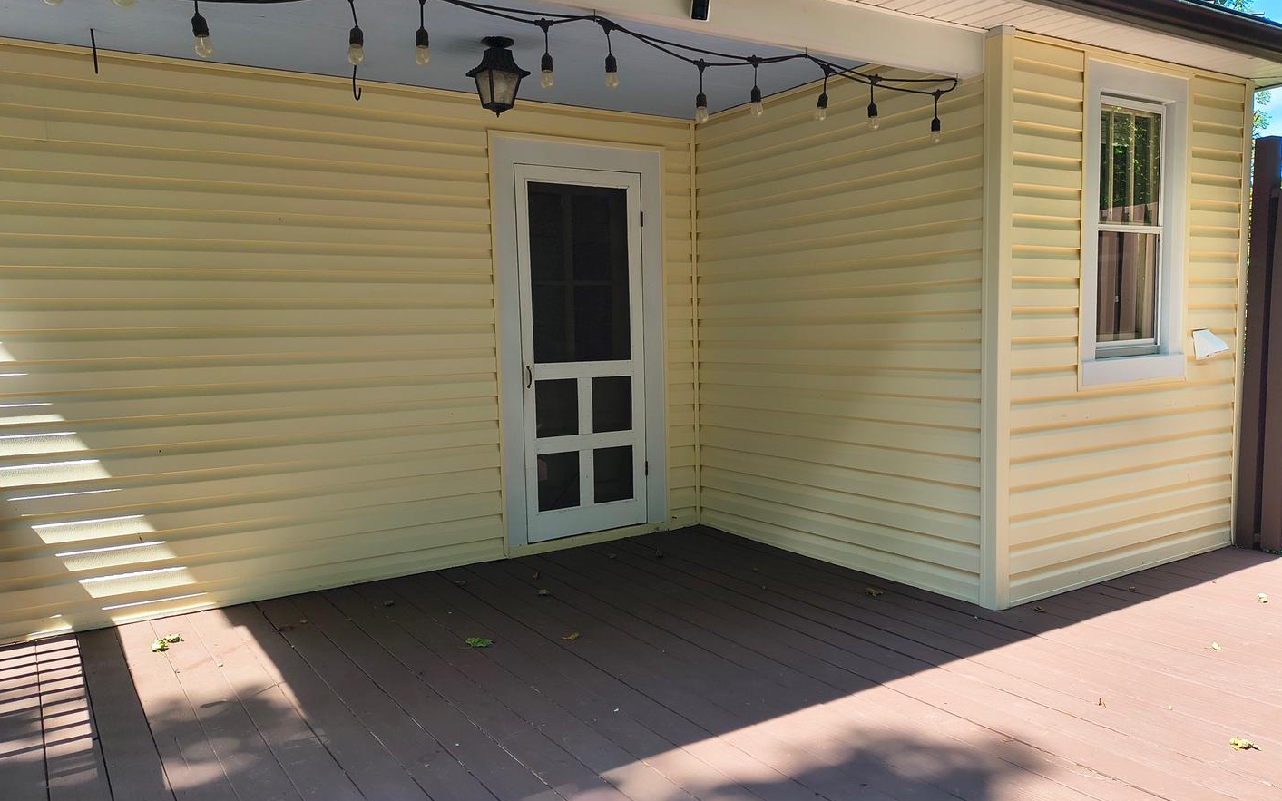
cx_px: 649
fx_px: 943
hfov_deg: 68.4
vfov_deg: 46.0
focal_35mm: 27
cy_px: 424
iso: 100
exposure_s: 1/245
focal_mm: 4.68
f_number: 1.7
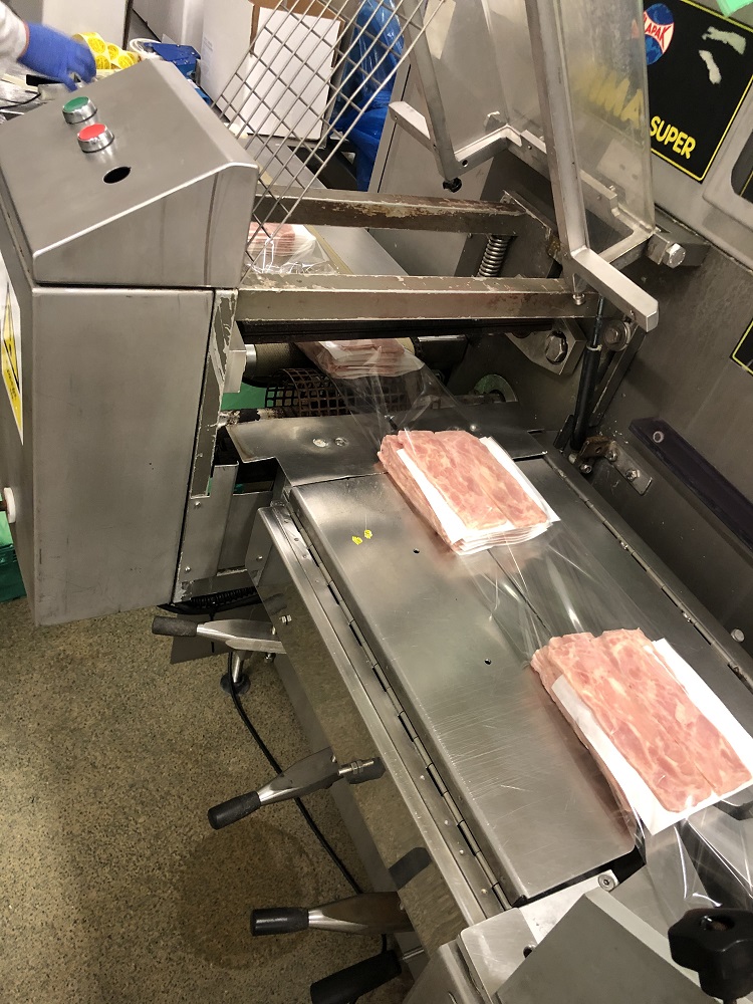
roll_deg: -20.2
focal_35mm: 28
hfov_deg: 49.7
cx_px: 376
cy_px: 502
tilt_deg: -38.1
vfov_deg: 63.4
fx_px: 812
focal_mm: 4
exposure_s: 1/14
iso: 100
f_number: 1.8
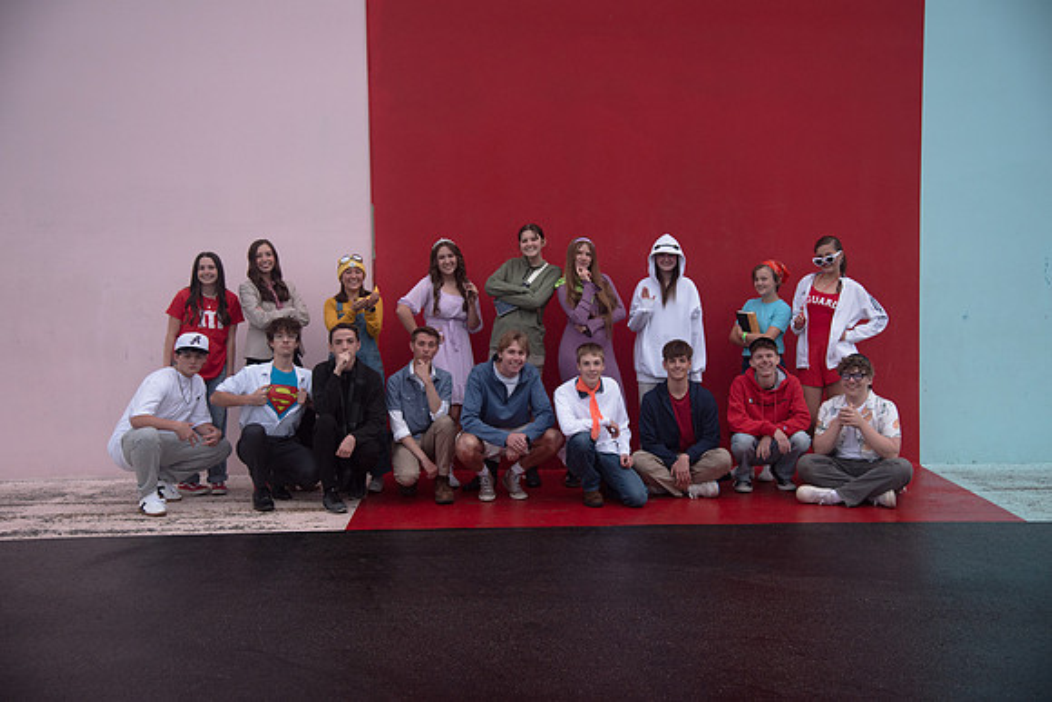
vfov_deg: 29.3
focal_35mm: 46
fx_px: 1344
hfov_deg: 42.7
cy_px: 351
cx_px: 526
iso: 640
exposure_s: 1/250
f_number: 4
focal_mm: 46
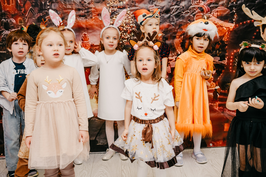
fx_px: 355
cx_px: 133
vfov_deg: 28.1
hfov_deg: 41.1
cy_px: 88
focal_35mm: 48
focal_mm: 48
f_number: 4.5
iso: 320
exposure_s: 1/160
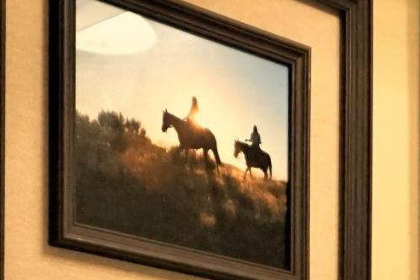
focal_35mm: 146
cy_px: 769
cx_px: 389
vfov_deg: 8.3
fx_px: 1704
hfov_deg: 13.9
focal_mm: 16
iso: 800
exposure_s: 1/160
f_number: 4
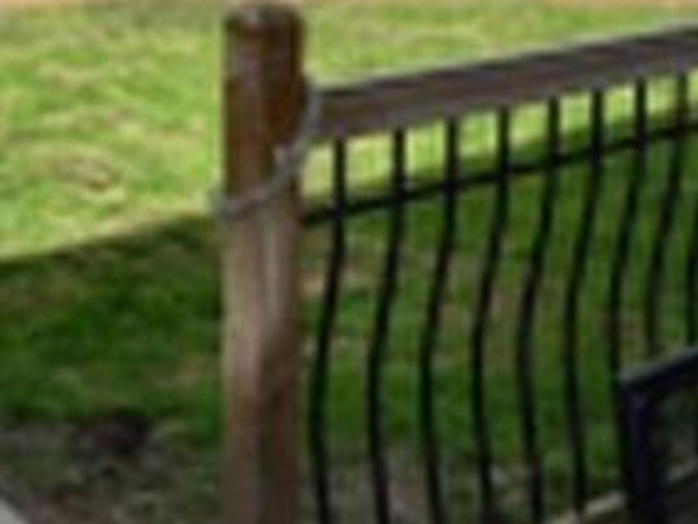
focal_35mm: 78
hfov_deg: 25.0
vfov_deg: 18.6
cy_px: 48
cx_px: 313
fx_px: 1573
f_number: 4.8
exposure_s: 1/443
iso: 79
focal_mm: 7.8
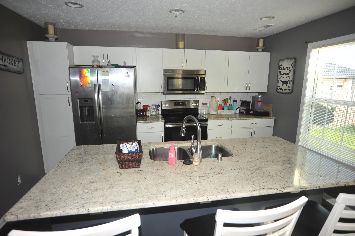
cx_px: 178
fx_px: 197
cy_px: 118
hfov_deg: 84.0
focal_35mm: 20
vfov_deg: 61.9
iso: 200
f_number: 5
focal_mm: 20
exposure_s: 1/60
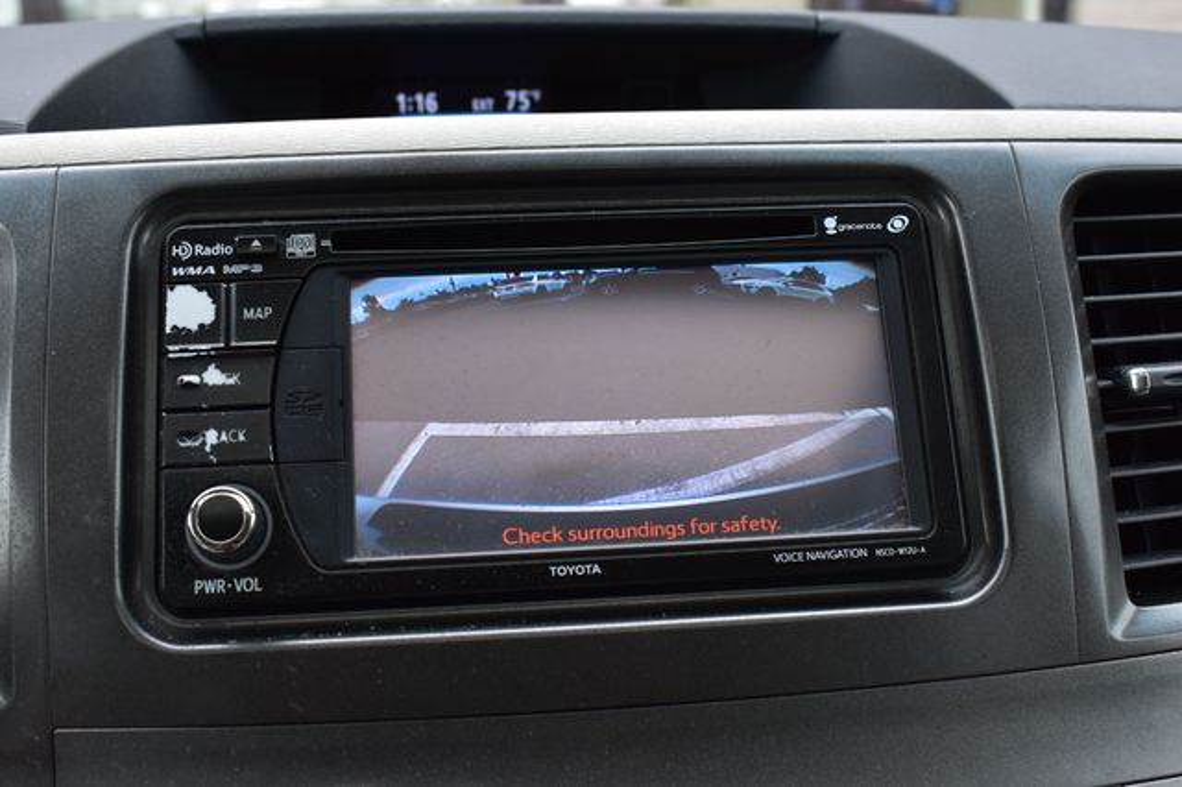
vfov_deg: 33.0
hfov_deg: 47.9
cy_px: 394
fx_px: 1329
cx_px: 591
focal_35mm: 40
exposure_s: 1/40
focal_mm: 27
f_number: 7.1
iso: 400
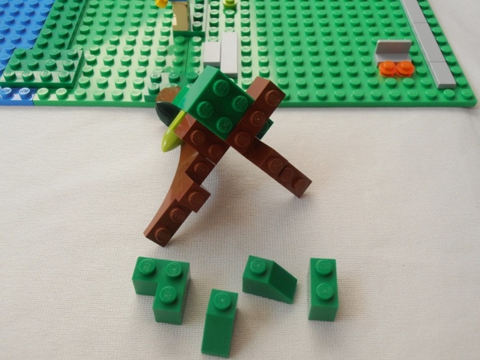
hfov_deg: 50.1
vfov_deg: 38.7
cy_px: 180
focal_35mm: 37
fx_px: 513
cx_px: 240
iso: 80
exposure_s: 1/80
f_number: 3.9
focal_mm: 6.61
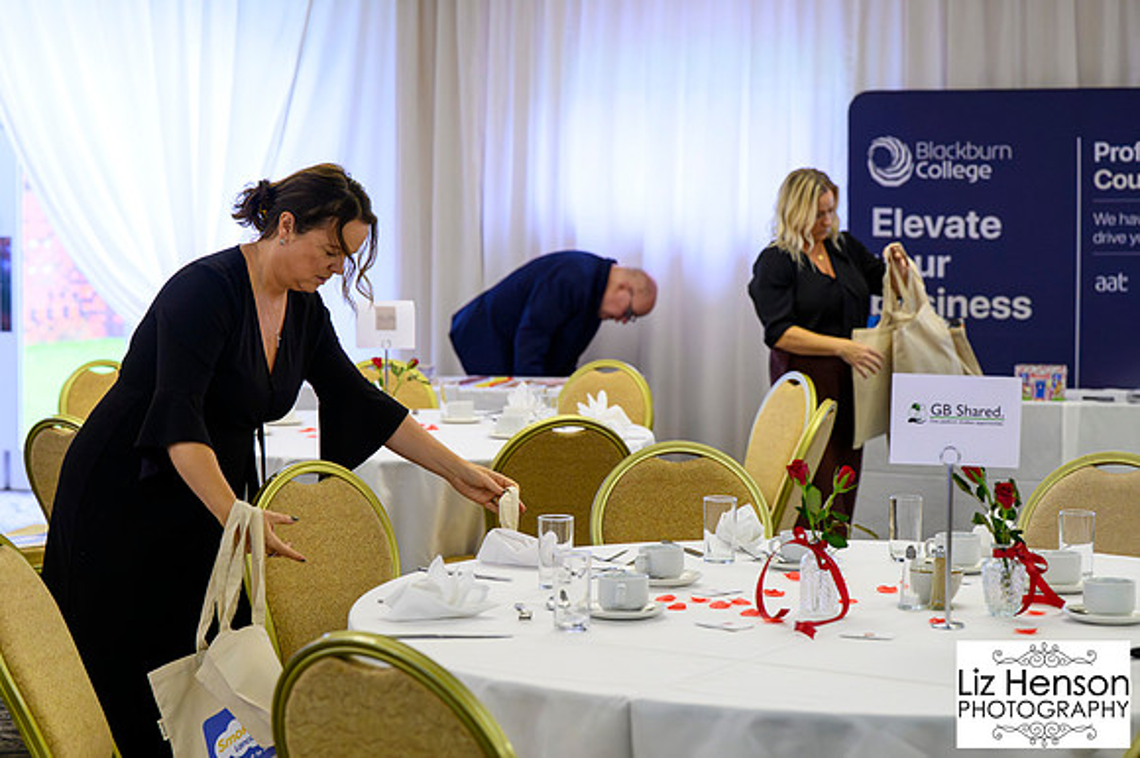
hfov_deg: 27.5
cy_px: 363
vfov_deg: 18.5
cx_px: 546
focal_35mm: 74
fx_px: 2330
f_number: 4
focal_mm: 70
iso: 5000
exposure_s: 1/160
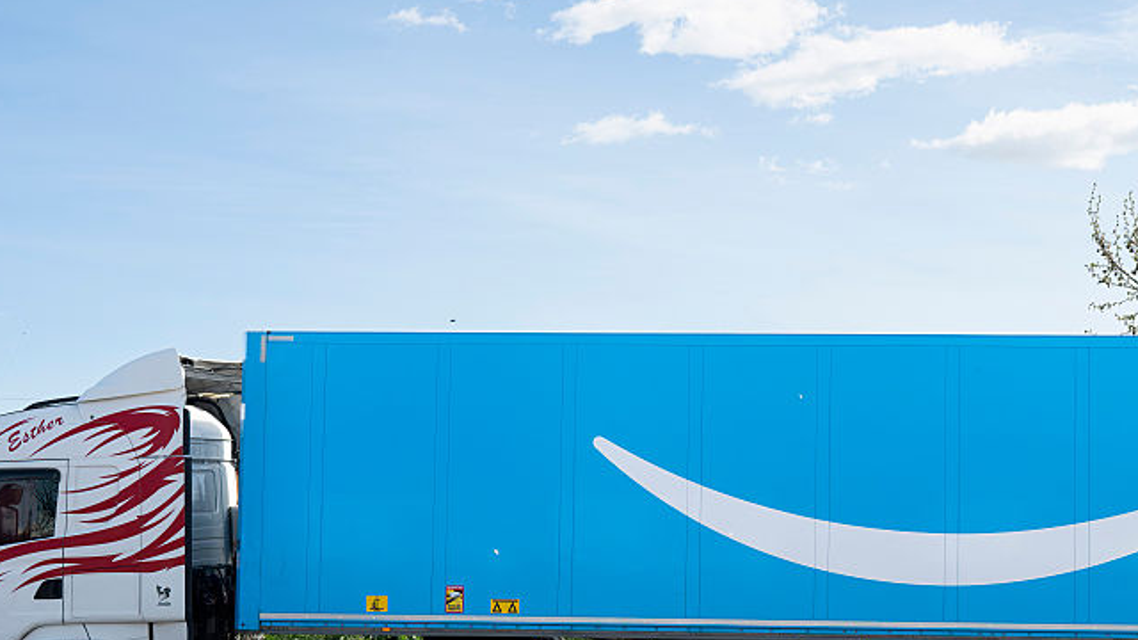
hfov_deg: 33.2
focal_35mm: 62
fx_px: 1871
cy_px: 344
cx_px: 857
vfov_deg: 19.4
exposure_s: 1/320
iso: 100
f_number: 7.1
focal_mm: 37
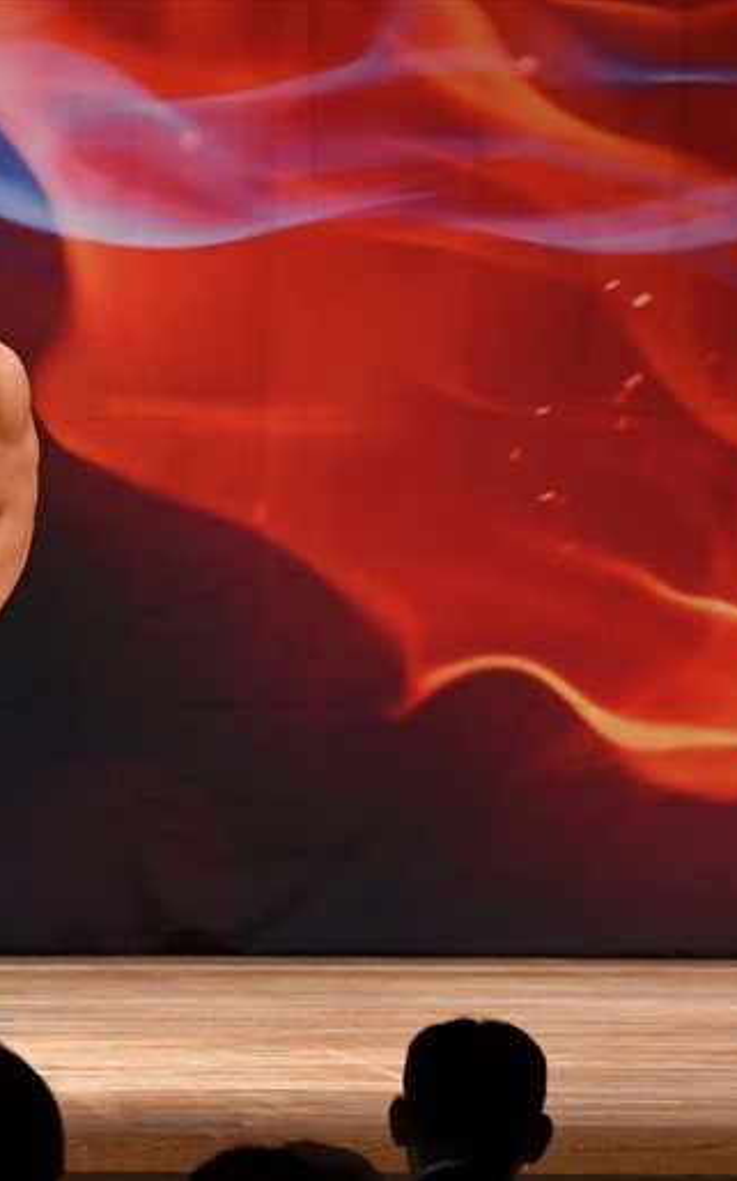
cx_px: -70
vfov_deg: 5.7
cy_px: 590
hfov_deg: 3.6
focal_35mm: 369
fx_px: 11865
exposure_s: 1/400
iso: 3200
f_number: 5.6
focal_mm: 160
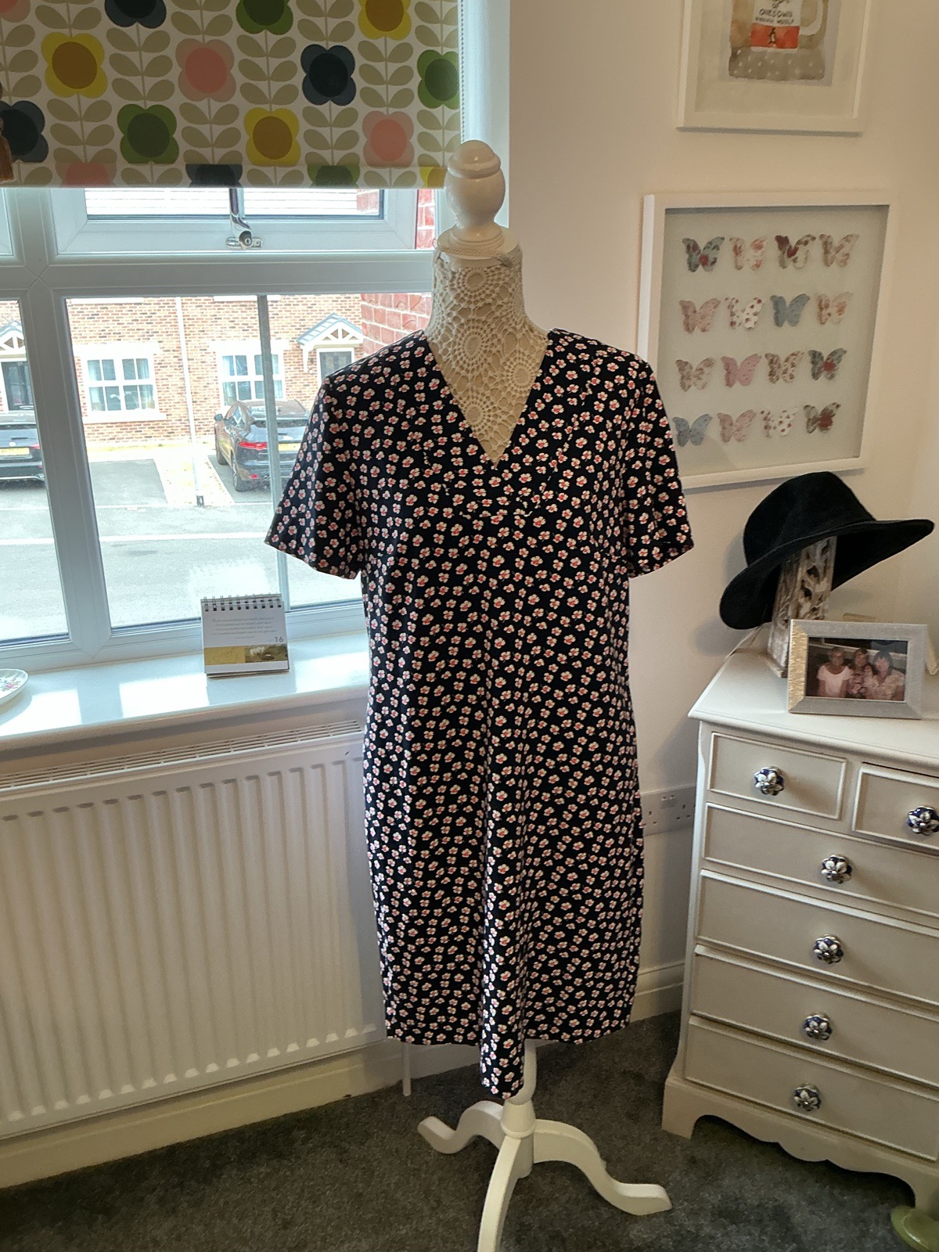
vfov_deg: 61.7
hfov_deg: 48.2
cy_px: 626
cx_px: 470
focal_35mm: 29
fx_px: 1049
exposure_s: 1/60
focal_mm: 3
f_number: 1.8
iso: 64
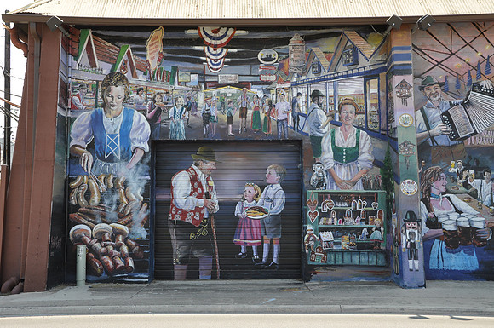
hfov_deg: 43.7
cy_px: 164
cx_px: 247
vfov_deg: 29.8
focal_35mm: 45
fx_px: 617
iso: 200
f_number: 9
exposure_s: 1/80
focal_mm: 30
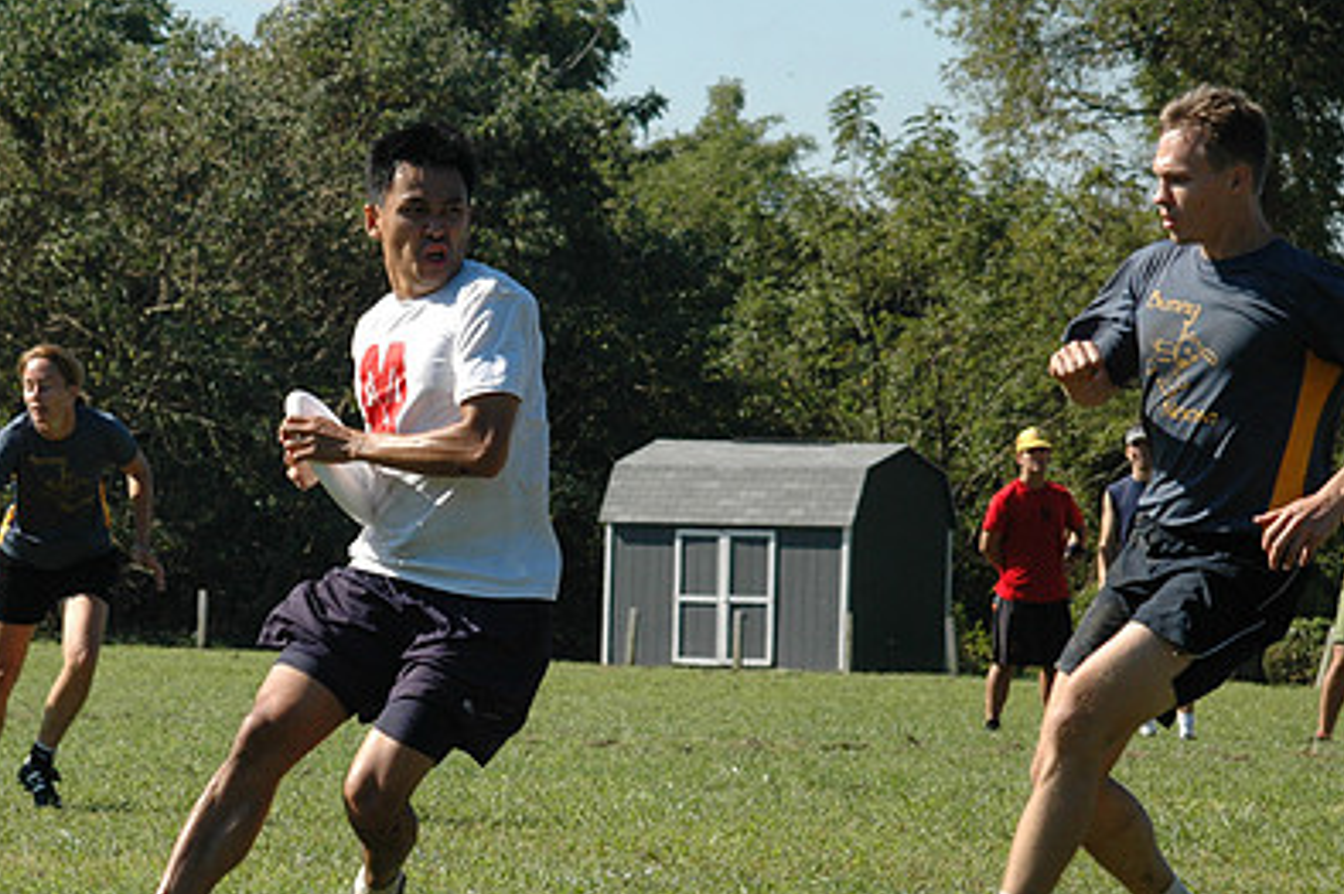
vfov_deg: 6.5
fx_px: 7823
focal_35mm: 210
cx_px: 368
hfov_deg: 9.8
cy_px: 471
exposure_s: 1/400
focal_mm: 95
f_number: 11
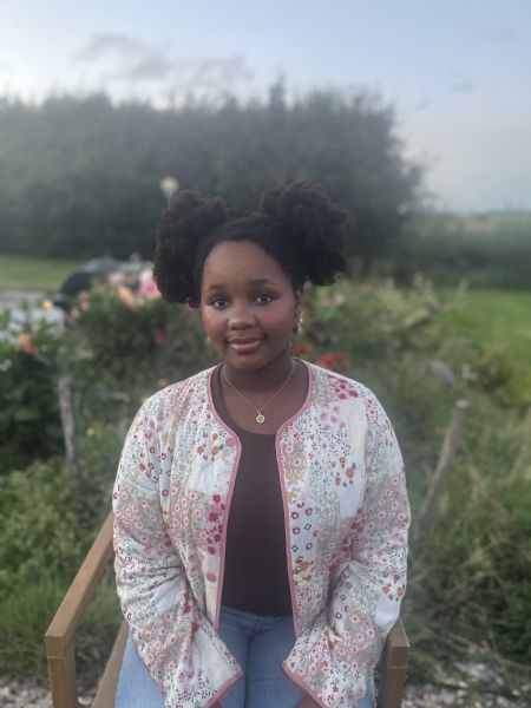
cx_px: 266
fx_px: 532
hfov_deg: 53.1
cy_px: 354
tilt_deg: -13.4
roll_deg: +1.2
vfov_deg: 67.3
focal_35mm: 26
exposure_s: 1/60
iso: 400
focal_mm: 5.1
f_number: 1.6
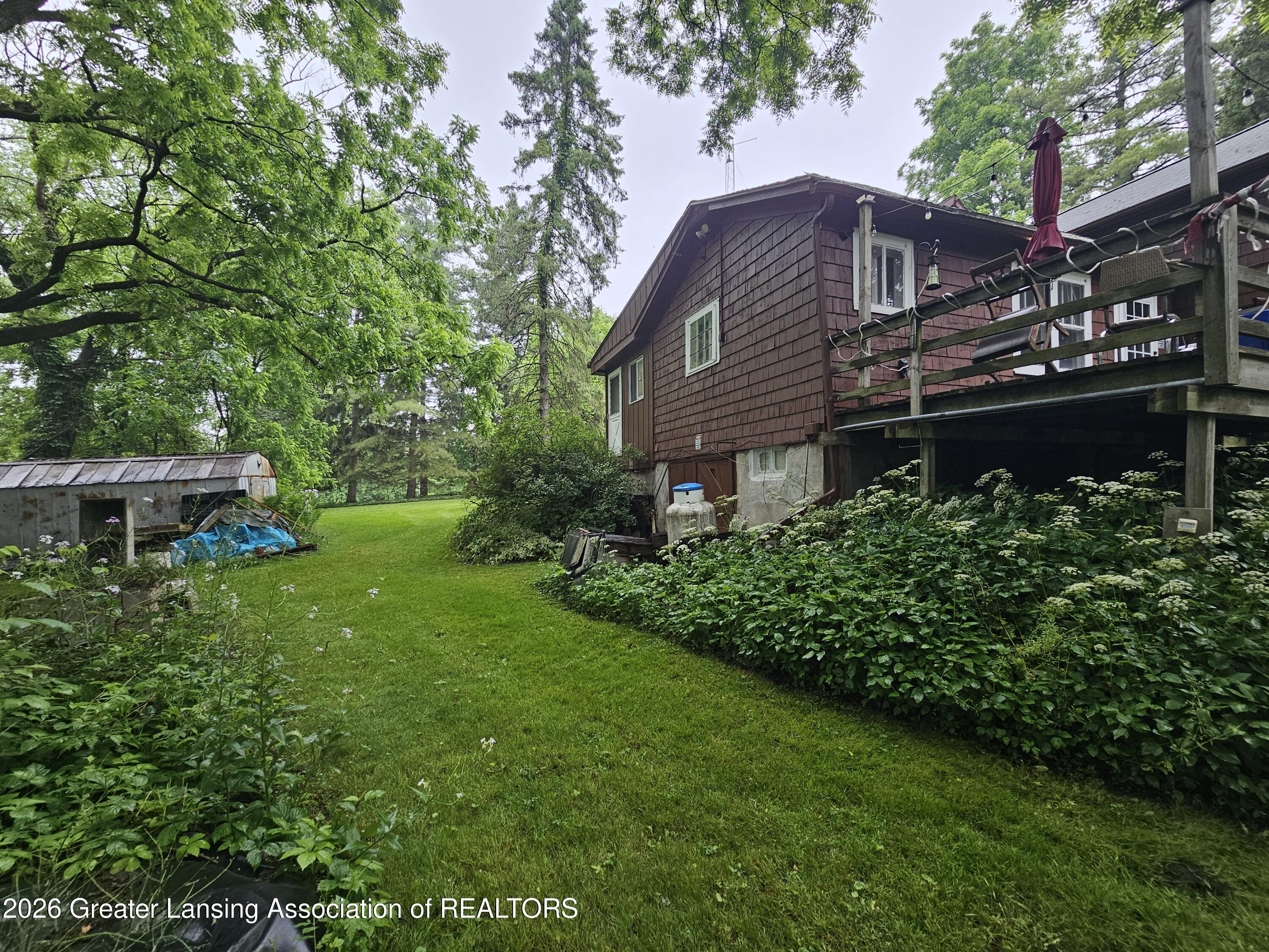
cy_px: 476
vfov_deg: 89.9
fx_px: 477
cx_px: 634
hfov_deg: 106.2
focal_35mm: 13
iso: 50
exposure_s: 1/120
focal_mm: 2.2
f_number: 2.2
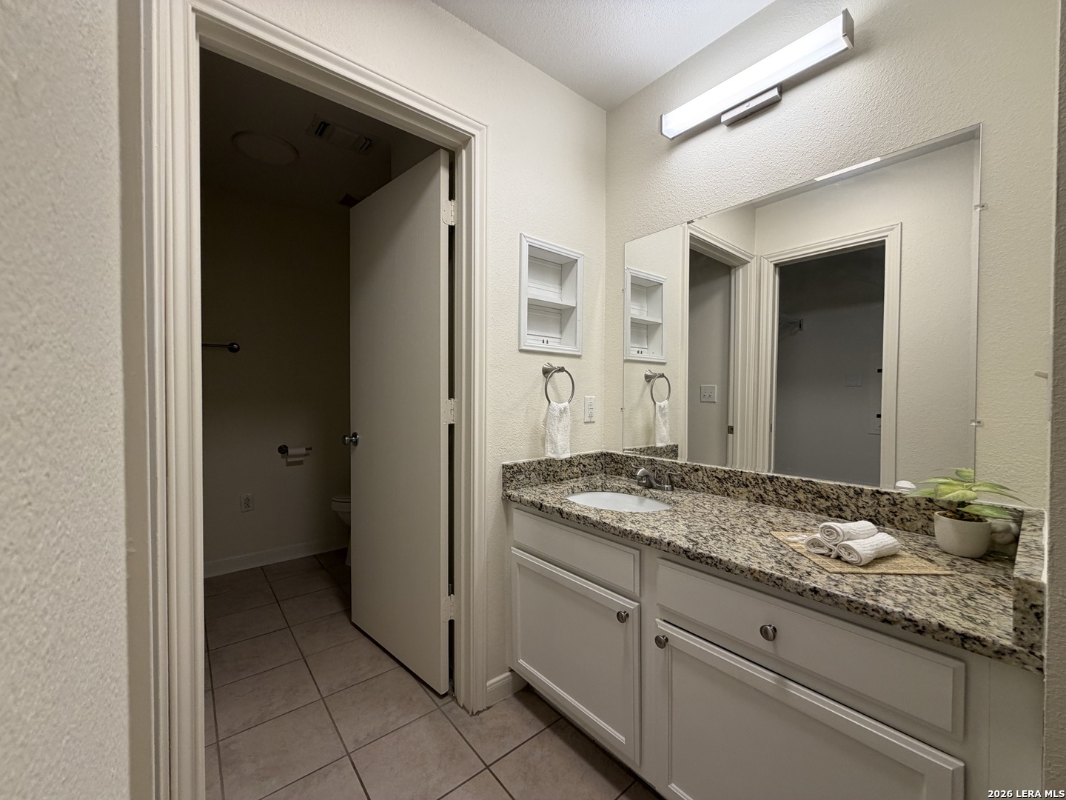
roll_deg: +1.0
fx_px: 431
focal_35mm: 14
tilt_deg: -0.8
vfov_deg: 85.7
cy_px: 400
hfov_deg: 102.1
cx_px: 533
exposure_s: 1/120
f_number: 2.2
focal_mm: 2.22
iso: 125
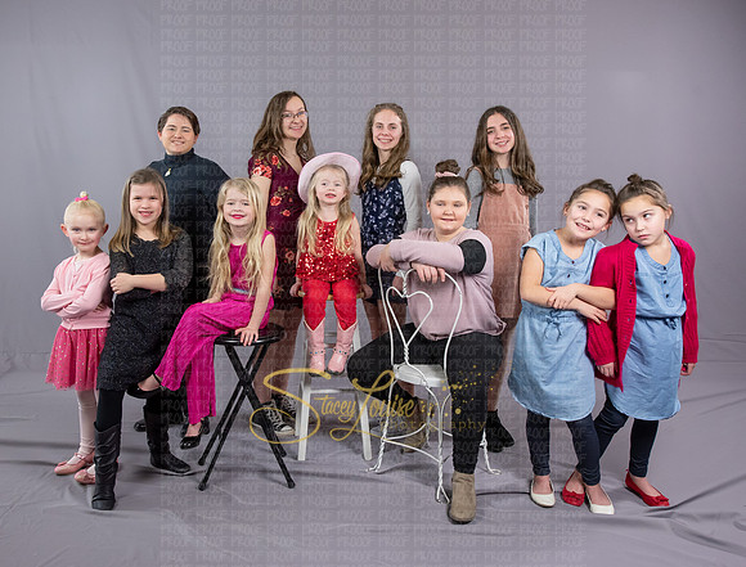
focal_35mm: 32
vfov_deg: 44.3
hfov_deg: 56.2
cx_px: 327
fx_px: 695
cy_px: 254
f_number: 6.3
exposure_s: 1/125
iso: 2500
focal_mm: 24
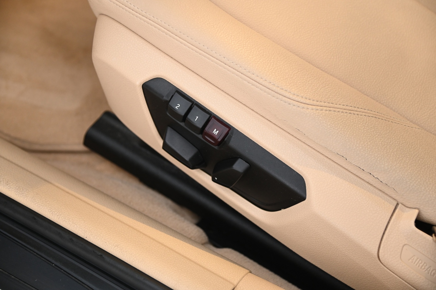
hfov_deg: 34.5
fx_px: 702
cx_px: 218
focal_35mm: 58
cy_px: 145
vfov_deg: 23.3
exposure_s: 1/15
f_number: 4
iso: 2000
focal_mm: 58
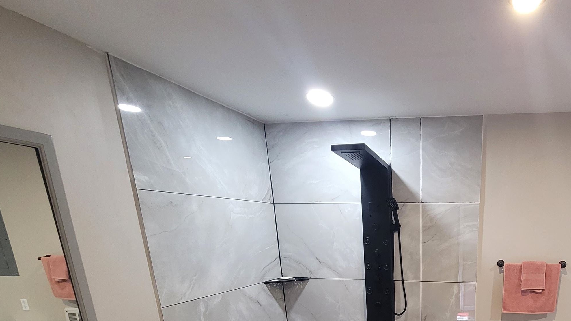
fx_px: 333
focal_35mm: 22
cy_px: 323
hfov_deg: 75.0
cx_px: 432
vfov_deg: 43.8
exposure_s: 1/40
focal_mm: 2.2
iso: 320
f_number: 2.2
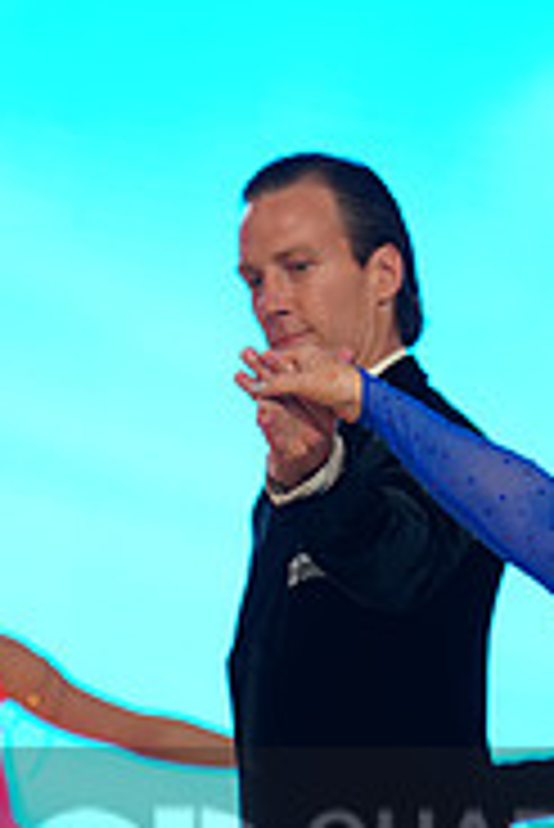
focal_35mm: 393
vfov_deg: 5.2
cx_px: 583
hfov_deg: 3.5
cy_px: 900
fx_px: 9054
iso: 400
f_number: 2.8
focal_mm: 125
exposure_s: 1/400
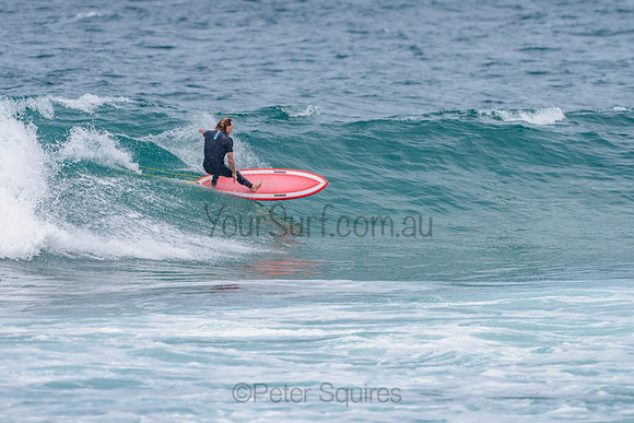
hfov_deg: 3.4
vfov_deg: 2.2
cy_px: 189
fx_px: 10794
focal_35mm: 613
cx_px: 324
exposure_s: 1/2000
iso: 140
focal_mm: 500
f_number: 5.6
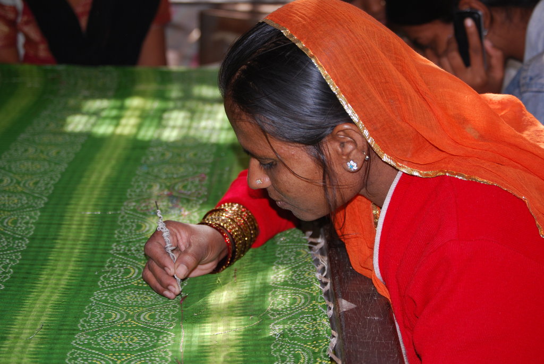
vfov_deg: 16.6
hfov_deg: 24.6
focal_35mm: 82
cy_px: 182
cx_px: 272
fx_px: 1248
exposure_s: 1/60
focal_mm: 55
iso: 200
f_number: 4
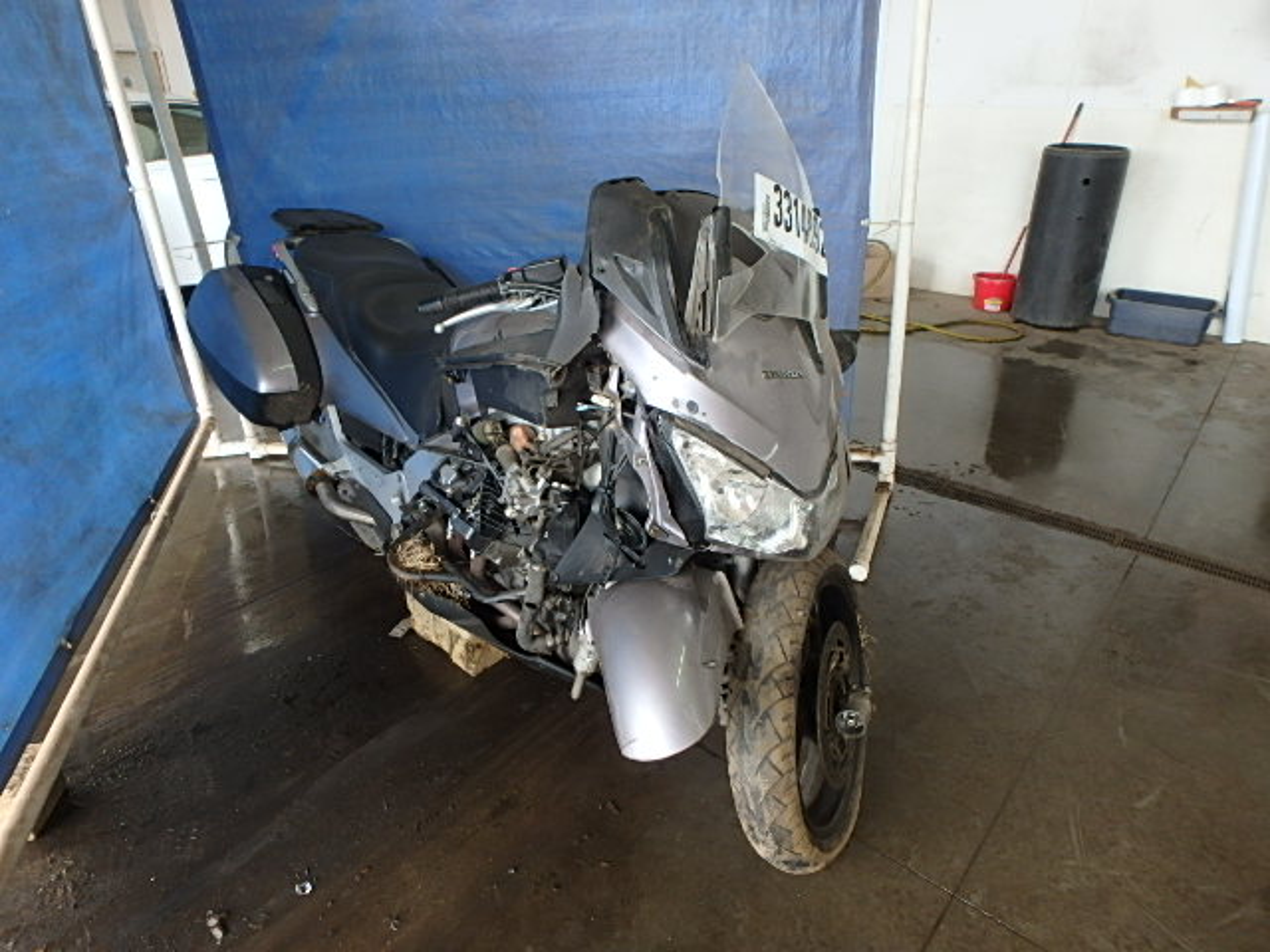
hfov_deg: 79.0
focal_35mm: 21
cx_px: 635
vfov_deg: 63.4
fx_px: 770
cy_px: 476
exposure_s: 1/50
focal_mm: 3.7
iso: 200
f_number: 3.5
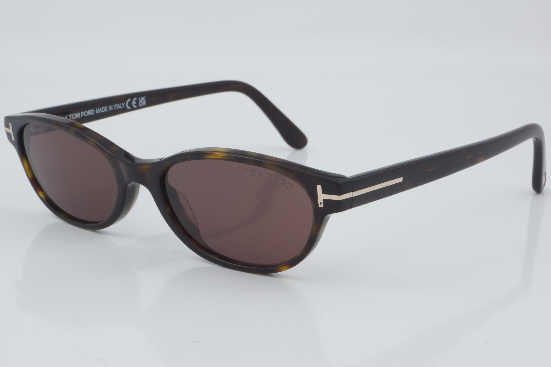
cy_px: 184
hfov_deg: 24.6
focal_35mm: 82
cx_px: 276
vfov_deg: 16.6
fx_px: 1263
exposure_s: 1/4
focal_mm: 55
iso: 100
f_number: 29
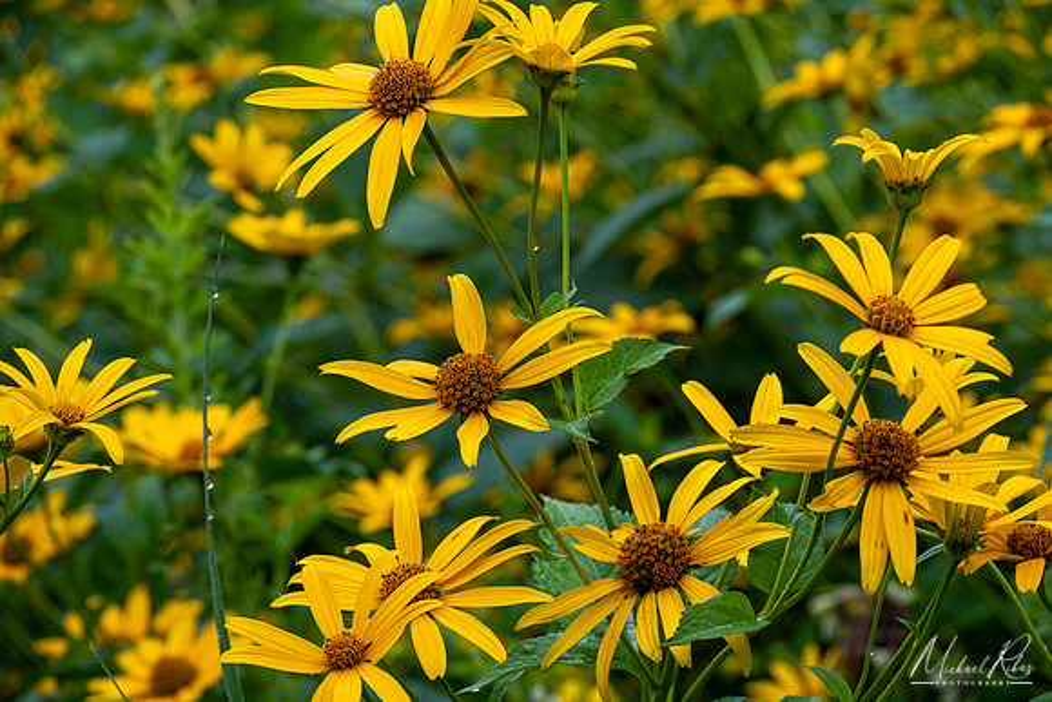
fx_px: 6576
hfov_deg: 9.1
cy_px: 351
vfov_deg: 6.1
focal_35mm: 225
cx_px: 526
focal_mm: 150
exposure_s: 1/13
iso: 100
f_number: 11
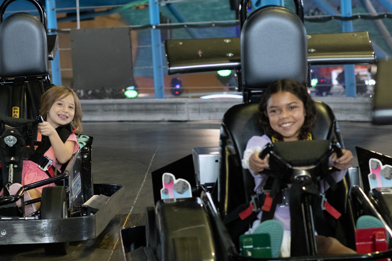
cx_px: 106
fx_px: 2341
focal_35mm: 215
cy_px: 141
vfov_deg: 6.4
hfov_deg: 9.6
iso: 1600
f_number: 4
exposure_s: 1/200
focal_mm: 85
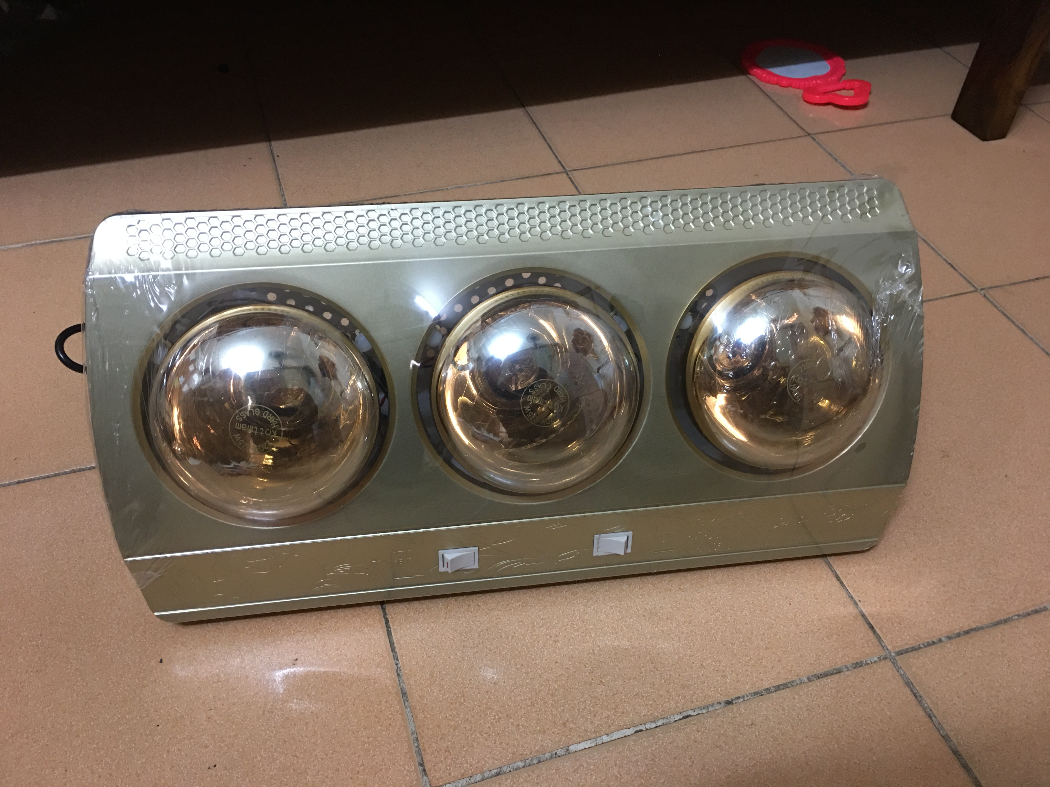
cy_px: 394
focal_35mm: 29
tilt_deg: -43.3
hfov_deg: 61.7
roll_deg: -2.4
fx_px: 880
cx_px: 525
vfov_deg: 48.2
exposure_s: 1/10
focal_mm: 4.15
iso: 80
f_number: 2.2
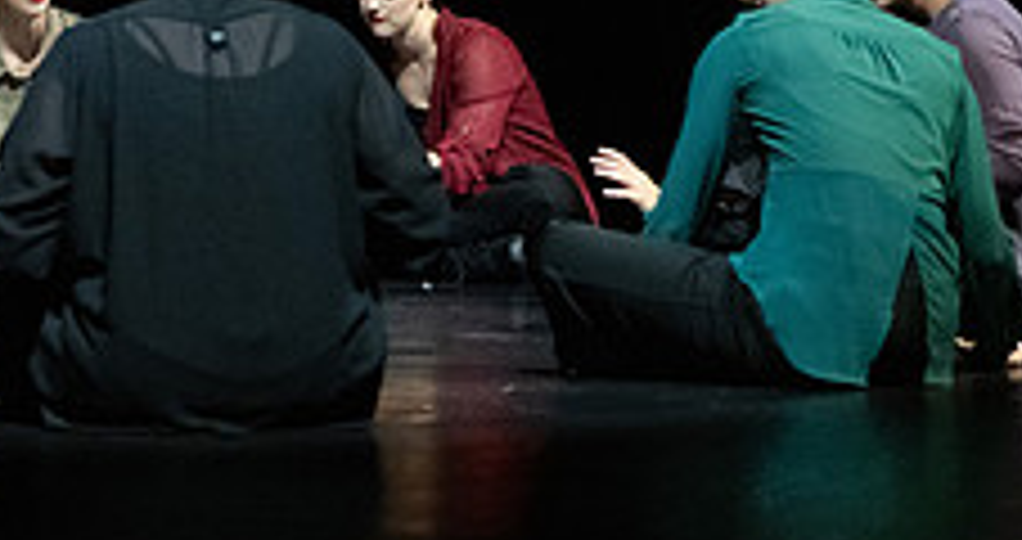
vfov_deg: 6.1
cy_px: -34
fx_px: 5076
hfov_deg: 11.4
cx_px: -23
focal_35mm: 190
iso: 5000
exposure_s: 1/500
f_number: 2.8
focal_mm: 70
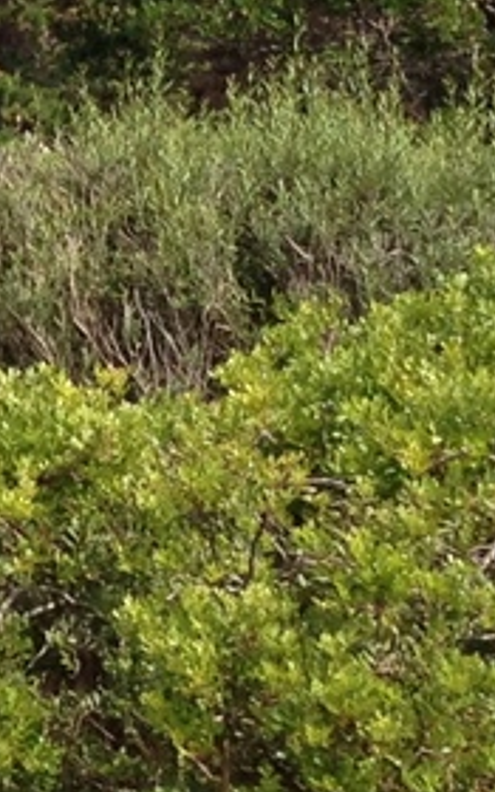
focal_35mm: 212
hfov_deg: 5.6
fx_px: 4576
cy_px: -167
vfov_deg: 9.7
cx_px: -1199
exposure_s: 1/890
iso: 50
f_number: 2.4
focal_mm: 4.28
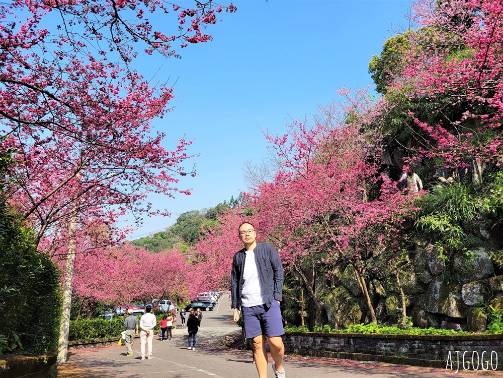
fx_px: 378
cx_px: 252
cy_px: 189
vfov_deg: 53.1
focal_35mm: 26
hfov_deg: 67.3
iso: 40
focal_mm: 5.4
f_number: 1.8
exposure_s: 1/1476
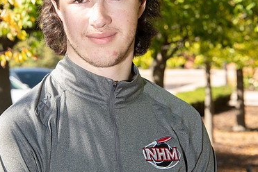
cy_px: 48
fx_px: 1176
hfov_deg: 12.5
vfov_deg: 8.4
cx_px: 106
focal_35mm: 164
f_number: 10
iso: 800
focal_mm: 105
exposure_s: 1/160
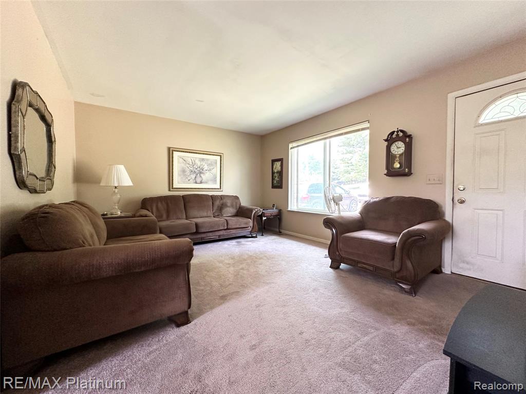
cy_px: 197
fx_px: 213
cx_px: 263
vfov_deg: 85.7
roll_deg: -0.3
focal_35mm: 14
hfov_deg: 102.1
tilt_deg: -1.9
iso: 320
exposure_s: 1/99
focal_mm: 2.22
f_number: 2.2
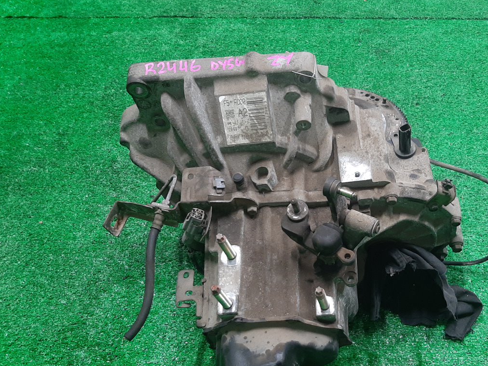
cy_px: 255
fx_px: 522
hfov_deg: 49.0
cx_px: 339
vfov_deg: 38.1
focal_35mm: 37
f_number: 1.7
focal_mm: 3.93
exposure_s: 1/50
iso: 149
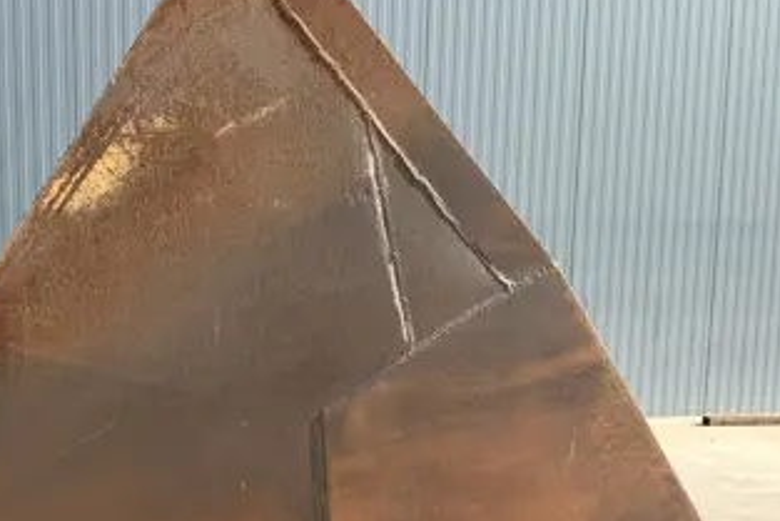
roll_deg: -0.5
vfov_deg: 26.2
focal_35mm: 51
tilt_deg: -8.5
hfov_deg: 38.4
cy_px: 386
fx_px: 1105
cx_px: 252
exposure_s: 1/2053
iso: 80
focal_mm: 6.76
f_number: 1.78
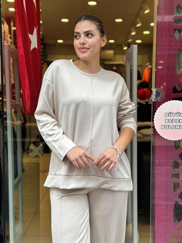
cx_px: 91
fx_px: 336
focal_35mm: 48
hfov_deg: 30.3
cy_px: 122
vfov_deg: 39.6
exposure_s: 1/475
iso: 80
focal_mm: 6.86
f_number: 1.78
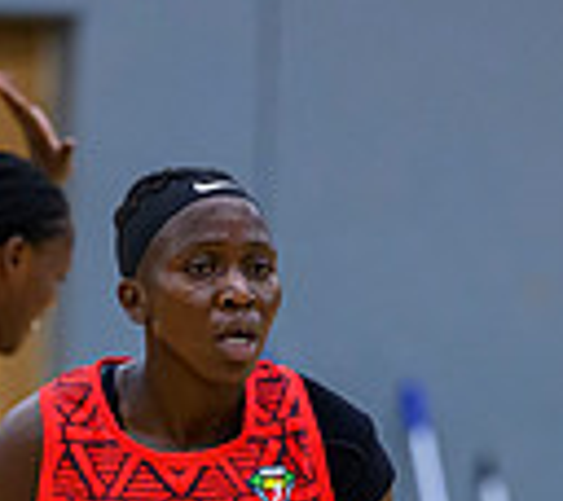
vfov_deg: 1.6
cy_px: 877
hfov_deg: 1.8
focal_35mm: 1011
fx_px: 17615
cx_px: 246
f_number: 3.2
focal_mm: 200
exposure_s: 1/1000
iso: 4000
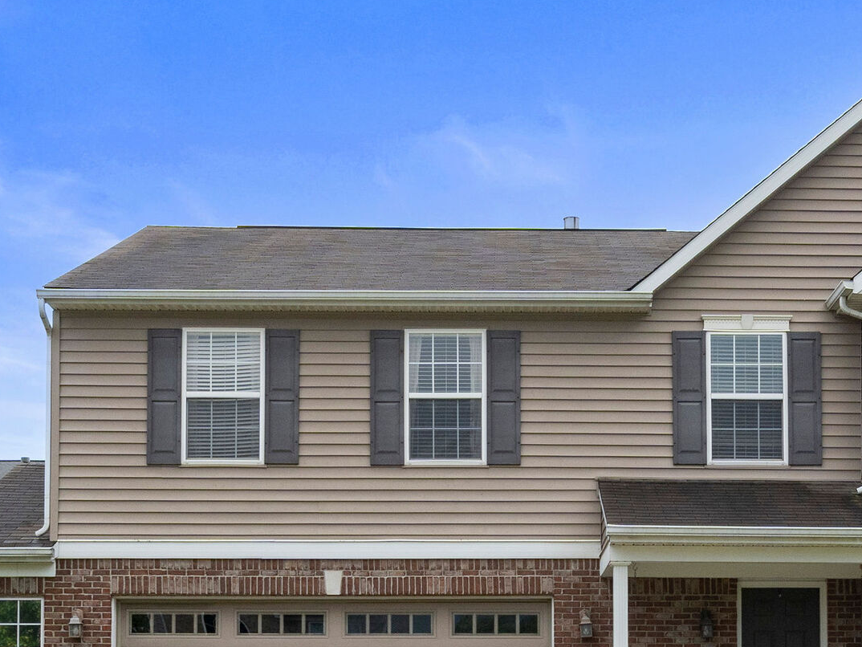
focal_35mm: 66
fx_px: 1644
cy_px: 771
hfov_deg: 29.2
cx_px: 585
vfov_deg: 20.8
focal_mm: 16
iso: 250
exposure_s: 1/500
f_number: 9
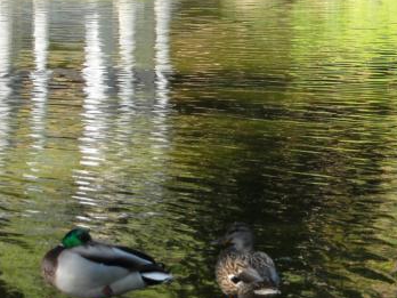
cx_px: 301
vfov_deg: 7.1
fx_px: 2385
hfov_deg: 9.5
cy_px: 24
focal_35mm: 208
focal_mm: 17.1
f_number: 4.7
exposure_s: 1/250
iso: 129
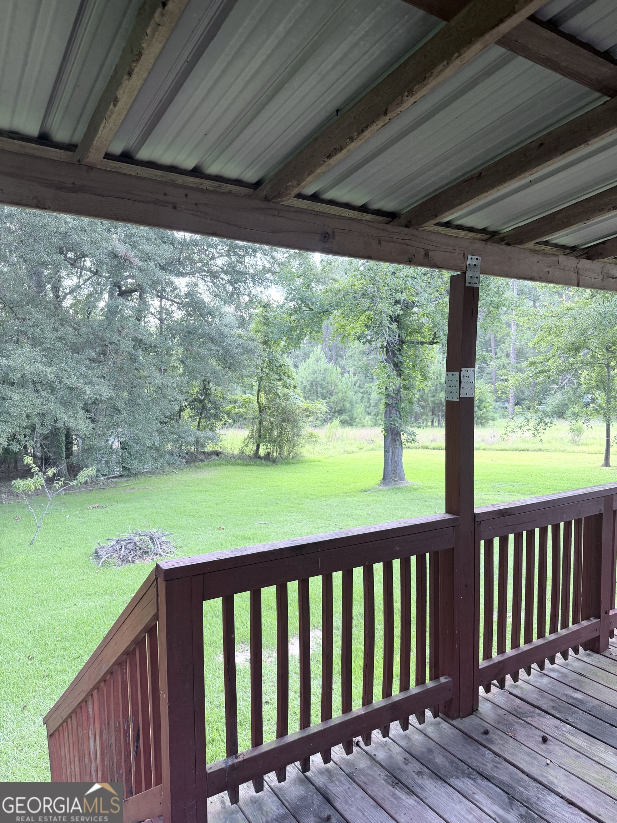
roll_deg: +0.0
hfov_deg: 56.8
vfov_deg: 71.6
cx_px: 308
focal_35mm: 24
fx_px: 570
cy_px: 412
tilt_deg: -3.9
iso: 125
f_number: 1.78
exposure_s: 1/121
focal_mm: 6.76
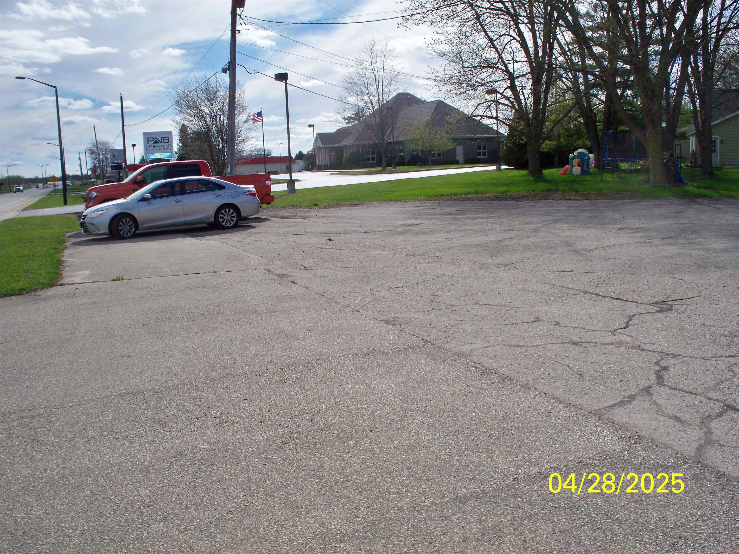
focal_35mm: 35
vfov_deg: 40.7
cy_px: 277
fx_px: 747
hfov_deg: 52.6
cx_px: 370
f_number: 4.8
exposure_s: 1/1250
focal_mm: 7.54
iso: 125
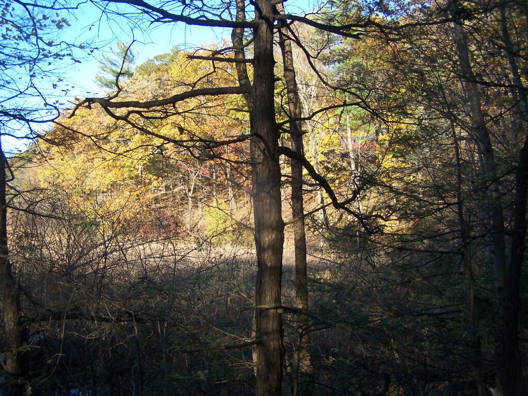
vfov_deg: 37.7
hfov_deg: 49.0
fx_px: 580
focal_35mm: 38
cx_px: 264
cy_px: 198
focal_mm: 6.3
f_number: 2.8
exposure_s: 1/250
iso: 80
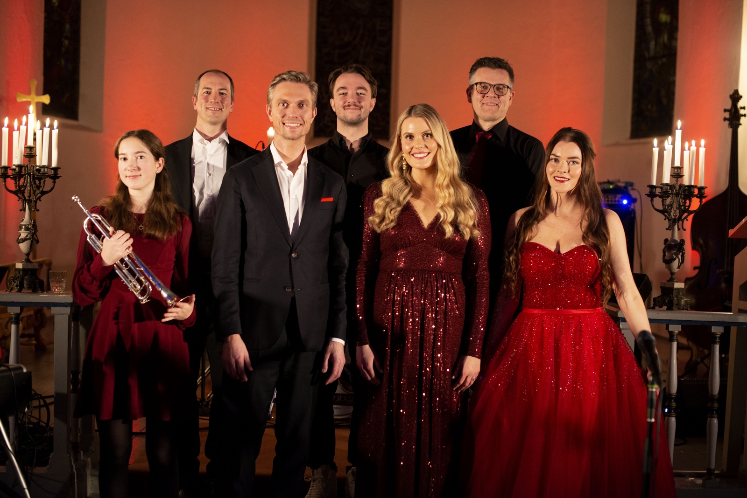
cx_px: 374
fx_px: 1038
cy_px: 249
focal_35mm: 50
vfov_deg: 27.0
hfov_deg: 39.6
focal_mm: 50
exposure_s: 1/80
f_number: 2.2
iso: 2000
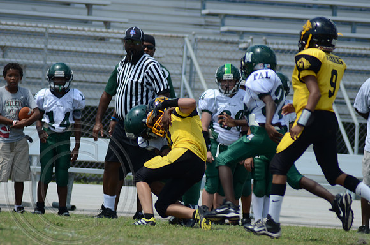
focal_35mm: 600
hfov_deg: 3.4
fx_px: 6153
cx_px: 185
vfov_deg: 2.3
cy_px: 122
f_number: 8
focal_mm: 400
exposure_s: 1/500
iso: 200
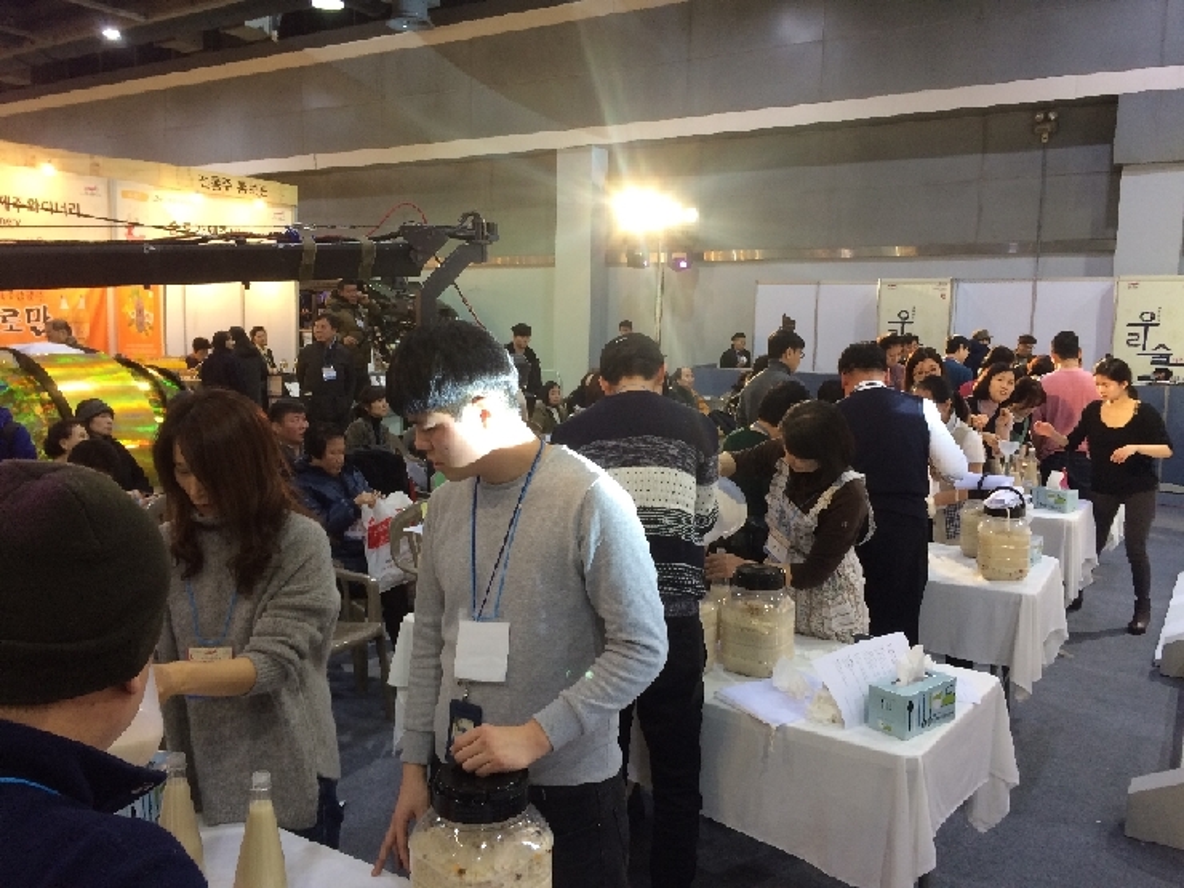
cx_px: 592
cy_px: 444
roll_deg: -0.6
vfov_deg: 48.2
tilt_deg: -7.4
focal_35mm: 29
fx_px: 992
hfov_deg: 61.7
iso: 125
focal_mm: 4.15
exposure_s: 1/30
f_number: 2.2
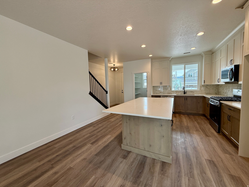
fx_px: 101
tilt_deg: -3.3
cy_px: 94
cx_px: 124
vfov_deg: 85.7
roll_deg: +2.0
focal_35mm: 14
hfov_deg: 102.1
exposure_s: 1/120
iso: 50
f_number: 2.2
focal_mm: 2.22
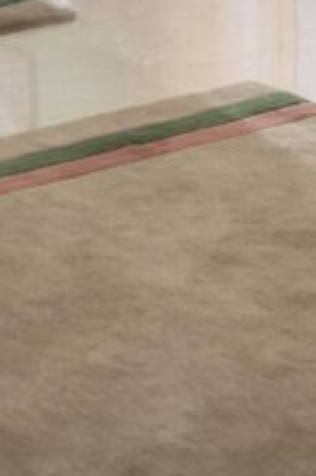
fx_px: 2272
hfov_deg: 7.9
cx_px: -62
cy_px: -635
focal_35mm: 172
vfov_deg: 10.4
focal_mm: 36.7
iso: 200
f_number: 9
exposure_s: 1/2
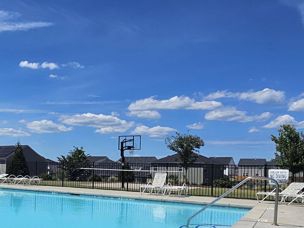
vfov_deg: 39.0
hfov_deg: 46.5
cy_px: 160
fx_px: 316
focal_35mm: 36
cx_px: 32
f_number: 2.2
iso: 50
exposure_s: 1/6151
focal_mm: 2.2
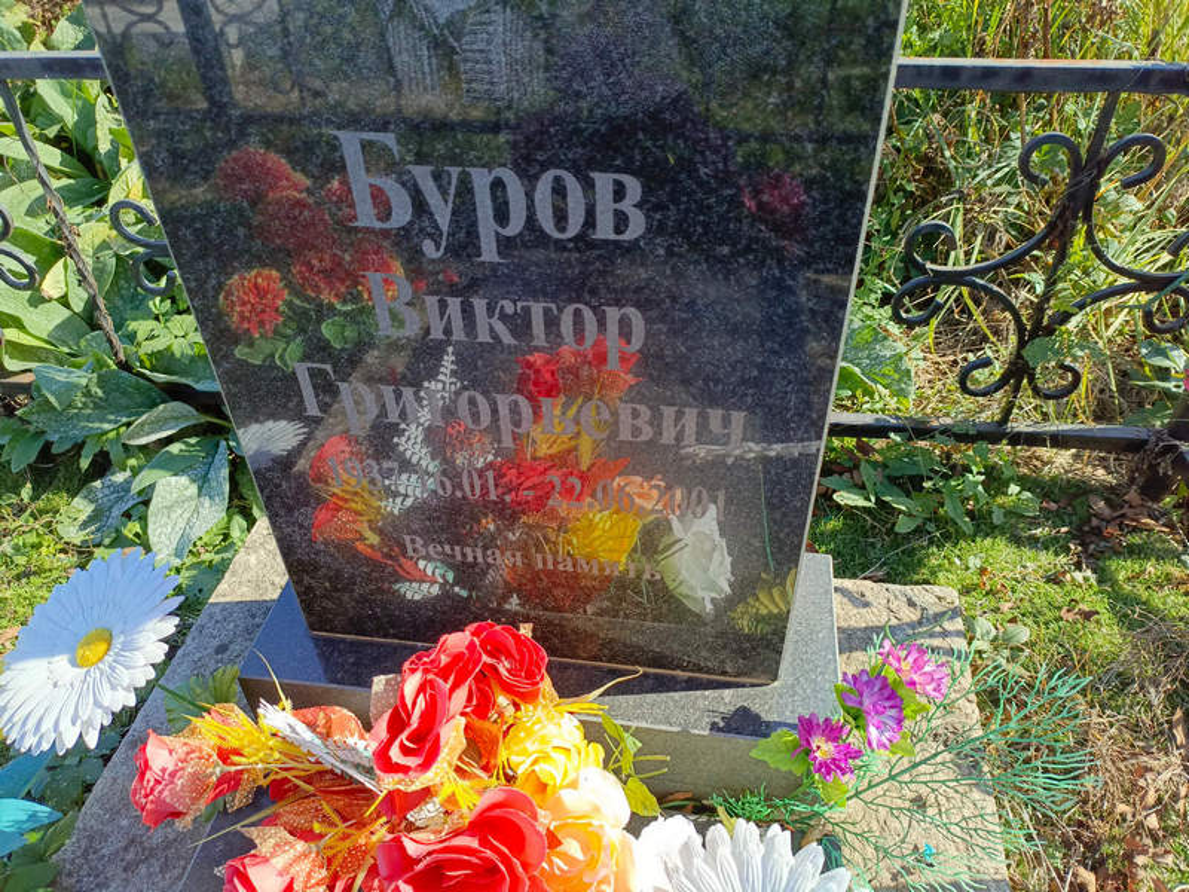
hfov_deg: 69.4
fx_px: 859
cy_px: 446
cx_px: 594
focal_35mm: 25
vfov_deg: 54.9
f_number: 1.69
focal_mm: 4.76
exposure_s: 1/432
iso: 112
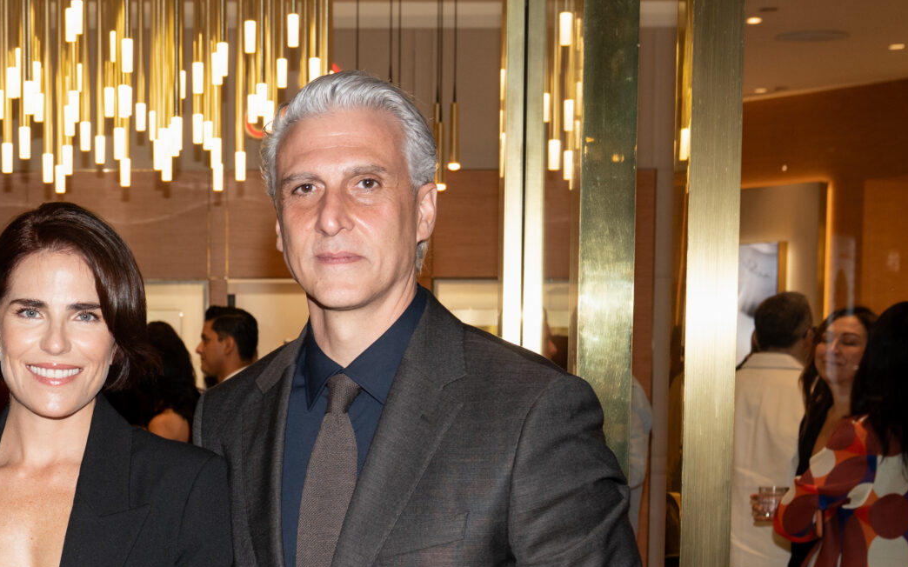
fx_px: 1979
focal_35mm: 80
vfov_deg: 16.0
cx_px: 123
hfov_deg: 25.2
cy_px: 581
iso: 320
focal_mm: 32
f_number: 5
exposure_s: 1/200
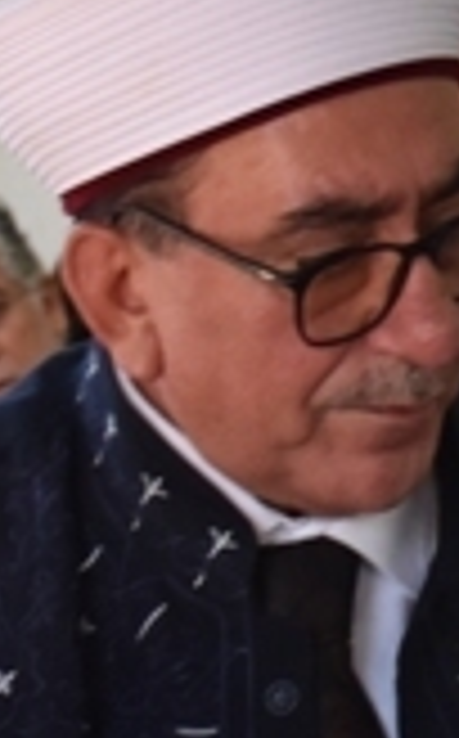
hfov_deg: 5.4
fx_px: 4800
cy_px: 29
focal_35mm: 239
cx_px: 918
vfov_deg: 8.7
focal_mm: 32
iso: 800
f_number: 7.1
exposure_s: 1/200
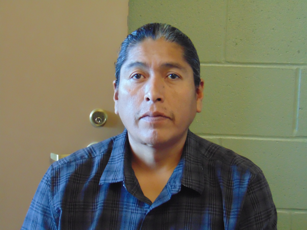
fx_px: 630
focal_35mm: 71
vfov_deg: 20.7
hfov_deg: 27.4
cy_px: 115
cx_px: 154
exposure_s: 1/30
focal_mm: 12.8
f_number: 3.7
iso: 640
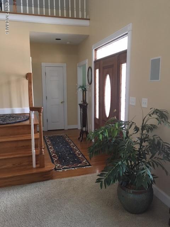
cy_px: 114
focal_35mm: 29
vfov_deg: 61.7
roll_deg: +0.4
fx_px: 190
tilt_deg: -9.1
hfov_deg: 48.2
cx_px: 85
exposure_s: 1/20
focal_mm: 4.15
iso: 200
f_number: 2.2
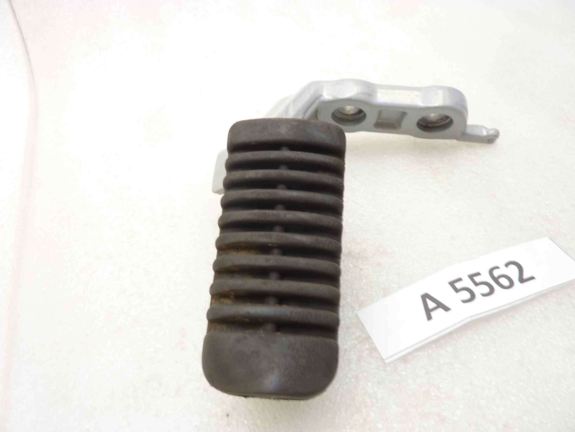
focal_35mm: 25
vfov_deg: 54.9
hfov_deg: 69.4
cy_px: 216
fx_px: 415
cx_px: 288
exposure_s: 1/10
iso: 80
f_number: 3.3
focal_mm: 4.1
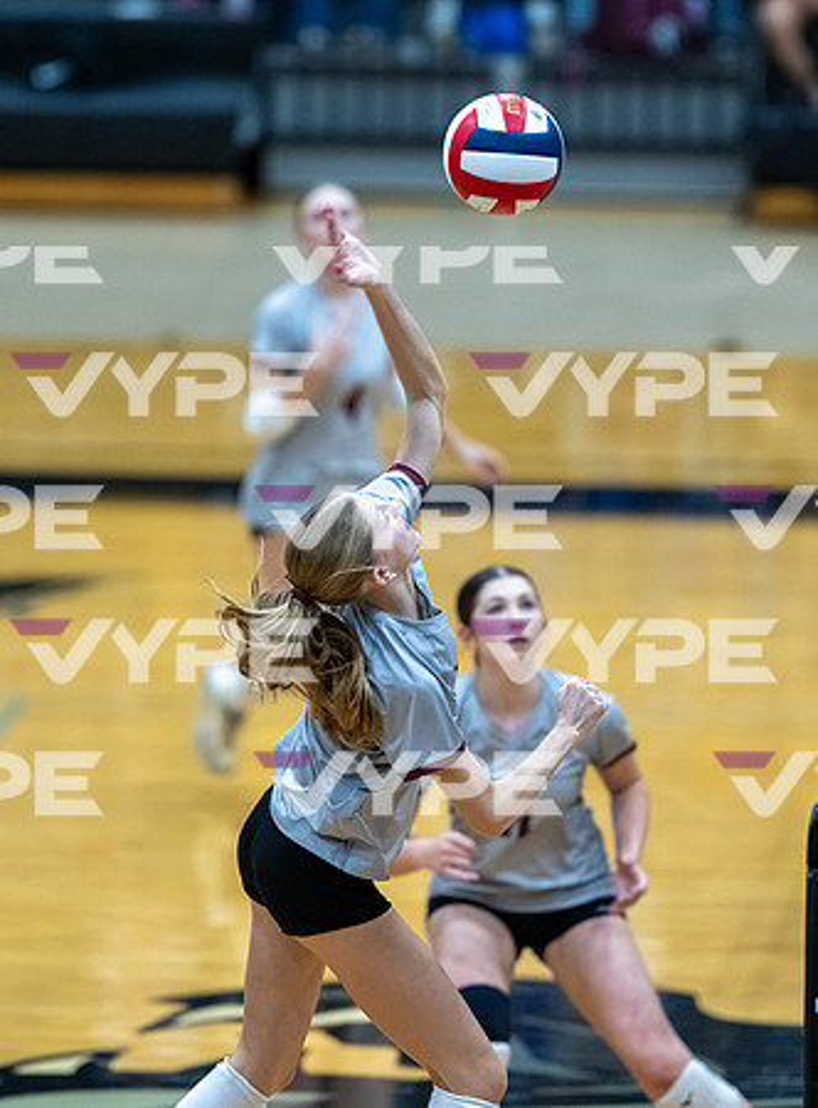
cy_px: 517
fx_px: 9995
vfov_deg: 6.3
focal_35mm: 314
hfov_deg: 4.7
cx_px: 386
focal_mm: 200
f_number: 2
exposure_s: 1/1600
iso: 3200
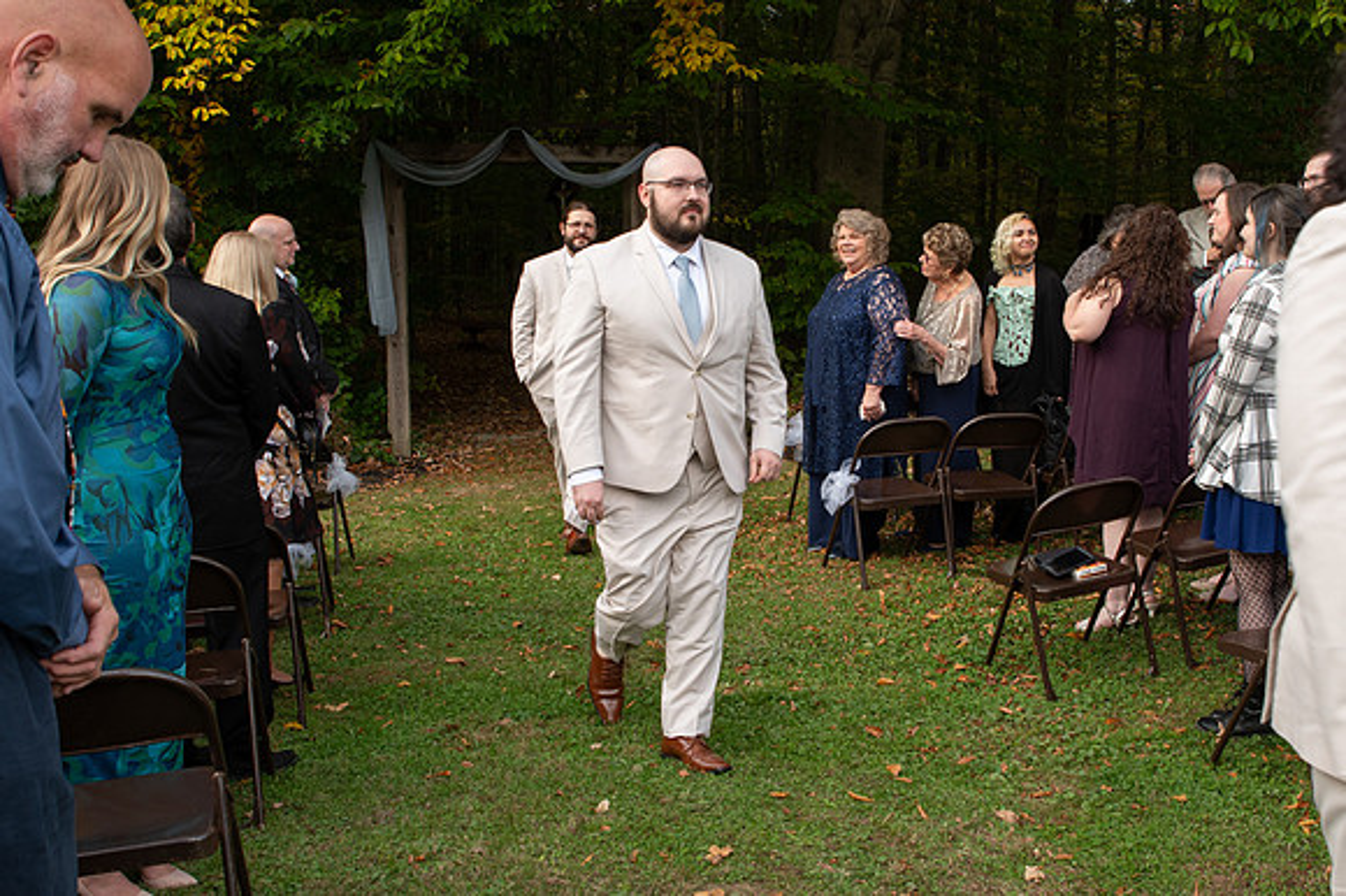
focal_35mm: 38
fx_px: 1419
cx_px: 771
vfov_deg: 35.0
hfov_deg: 50.6
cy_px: 413
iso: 400
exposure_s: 1/200
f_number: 6.3
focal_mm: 24
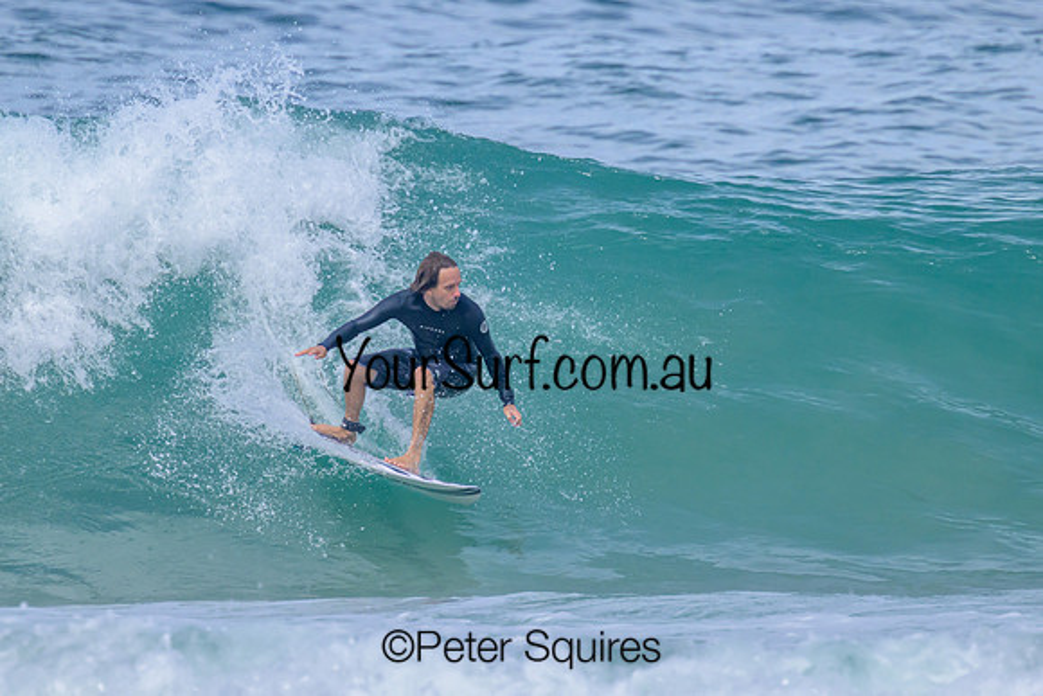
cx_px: 505
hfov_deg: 1.9
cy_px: 267
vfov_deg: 1.3
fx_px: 31199
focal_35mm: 1077
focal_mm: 800
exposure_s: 1/2000
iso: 1000
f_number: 11
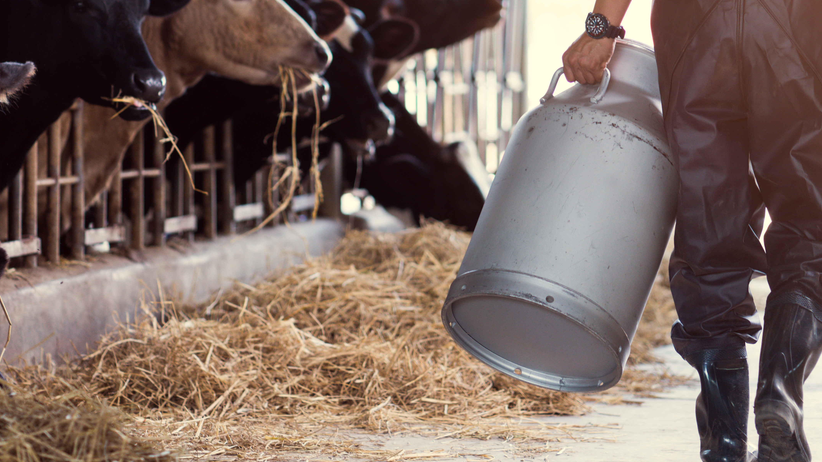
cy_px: 26
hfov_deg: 12.9
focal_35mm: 166
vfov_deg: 7.3
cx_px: 296
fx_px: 3618
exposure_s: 1/400
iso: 250
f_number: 2
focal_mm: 85
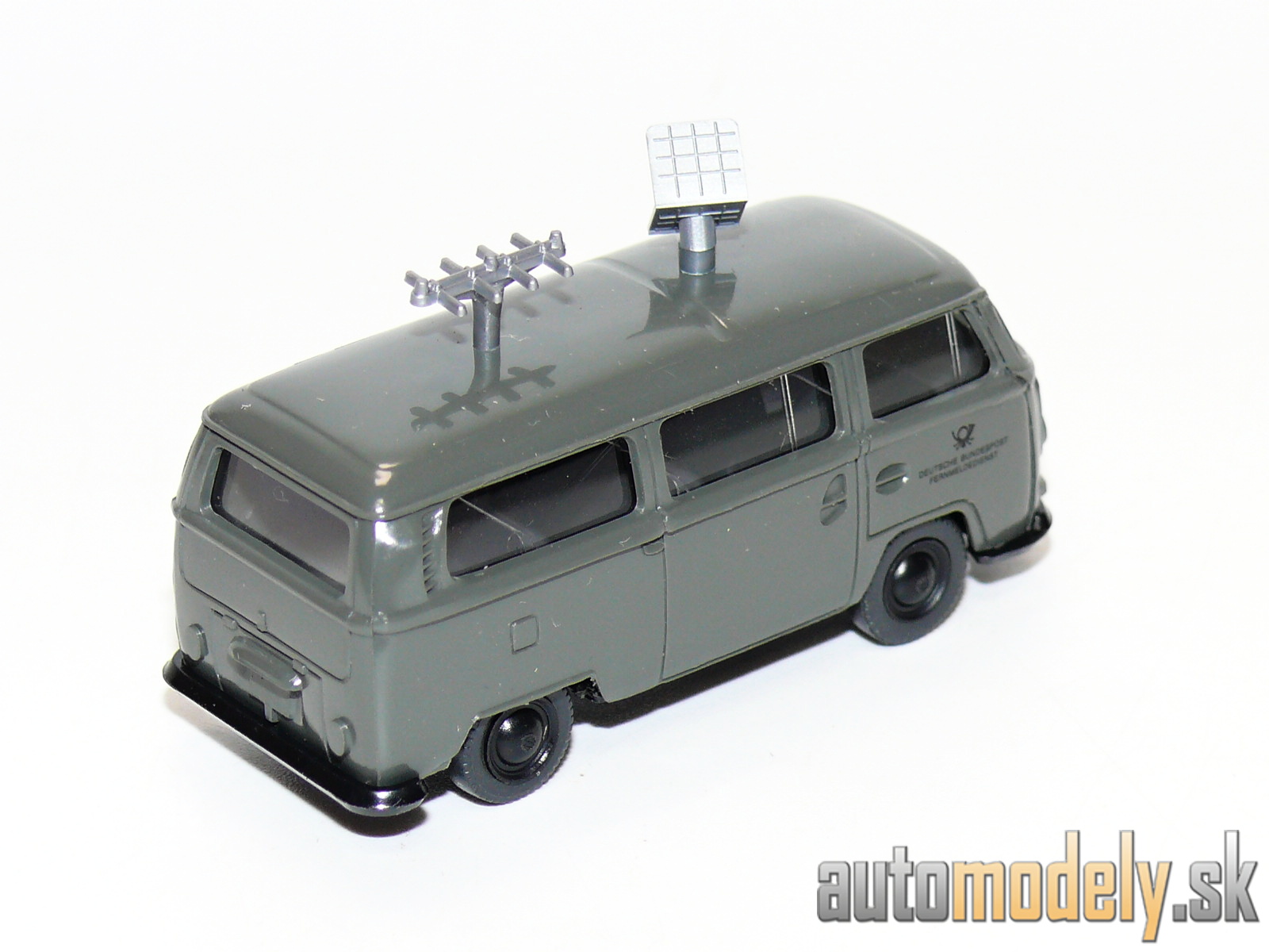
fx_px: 5682
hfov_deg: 12.7
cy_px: 476
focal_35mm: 155
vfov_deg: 9.6
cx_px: 634
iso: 100
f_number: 4
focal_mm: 18.3
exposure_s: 1/30
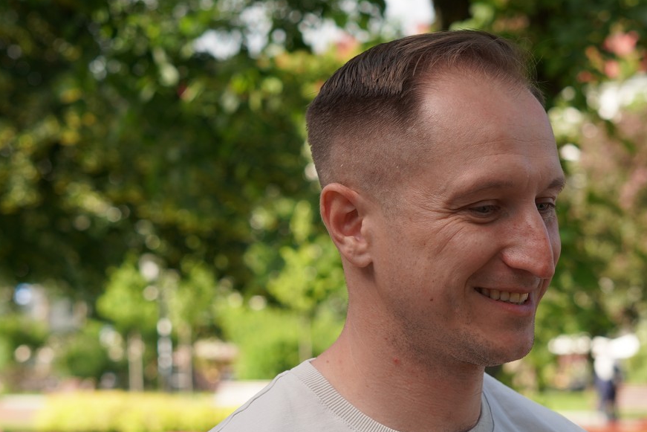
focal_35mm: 93
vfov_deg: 14.6
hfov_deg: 21.9
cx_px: 372
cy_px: 385
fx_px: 1672
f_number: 4
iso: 100
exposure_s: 1/250
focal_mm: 50
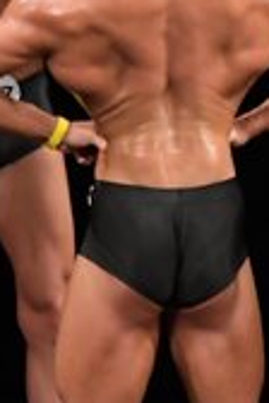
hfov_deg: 1.2
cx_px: 715
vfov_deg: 1.9
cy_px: 261
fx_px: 12429
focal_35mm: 1109
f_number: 5.6
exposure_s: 1/400
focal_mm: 160
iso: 3200
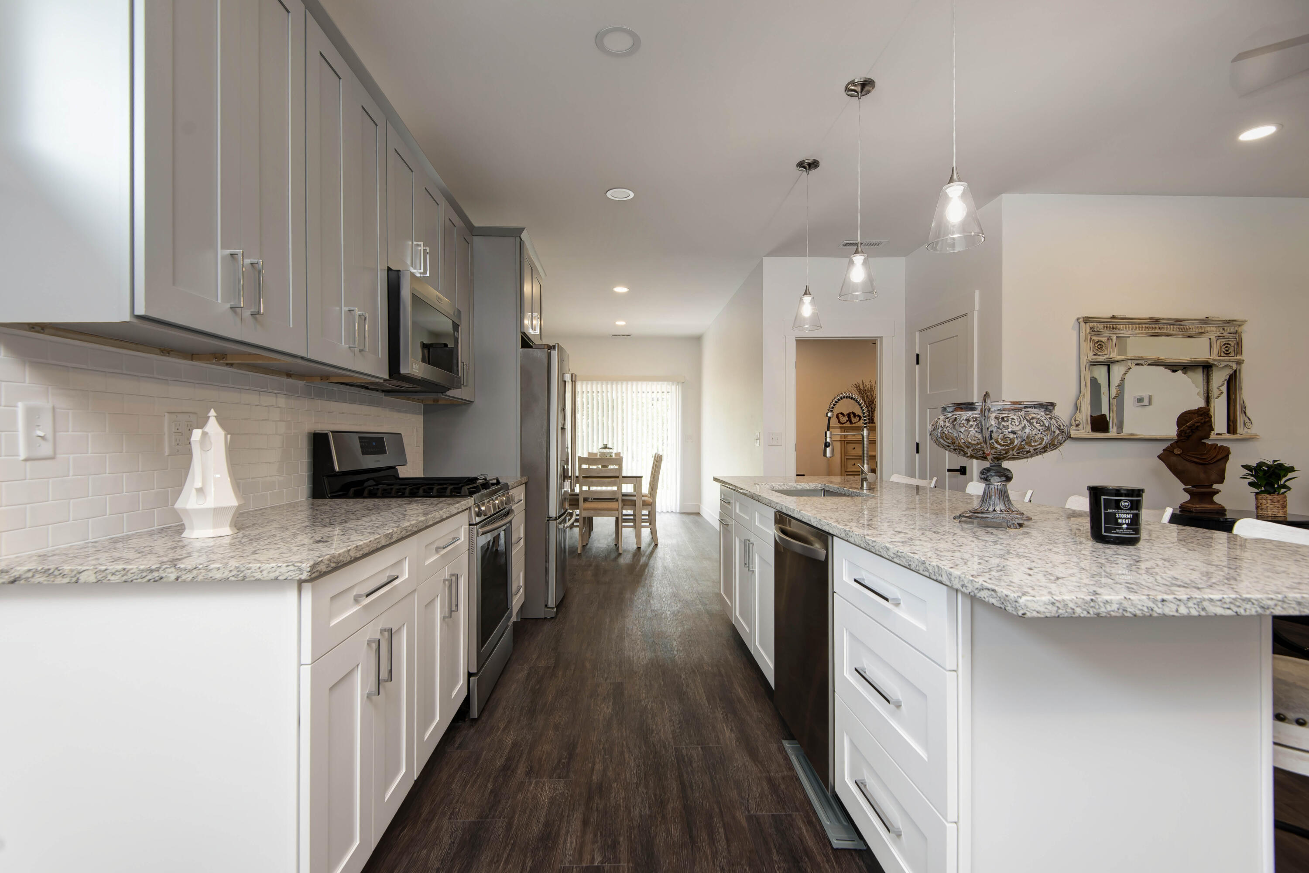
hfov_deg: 96.7
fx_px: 582
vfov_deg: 73.8
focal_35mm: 16
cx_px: 654
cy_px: 436
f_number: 6.7
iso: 200
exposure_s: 1/15
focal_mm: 16
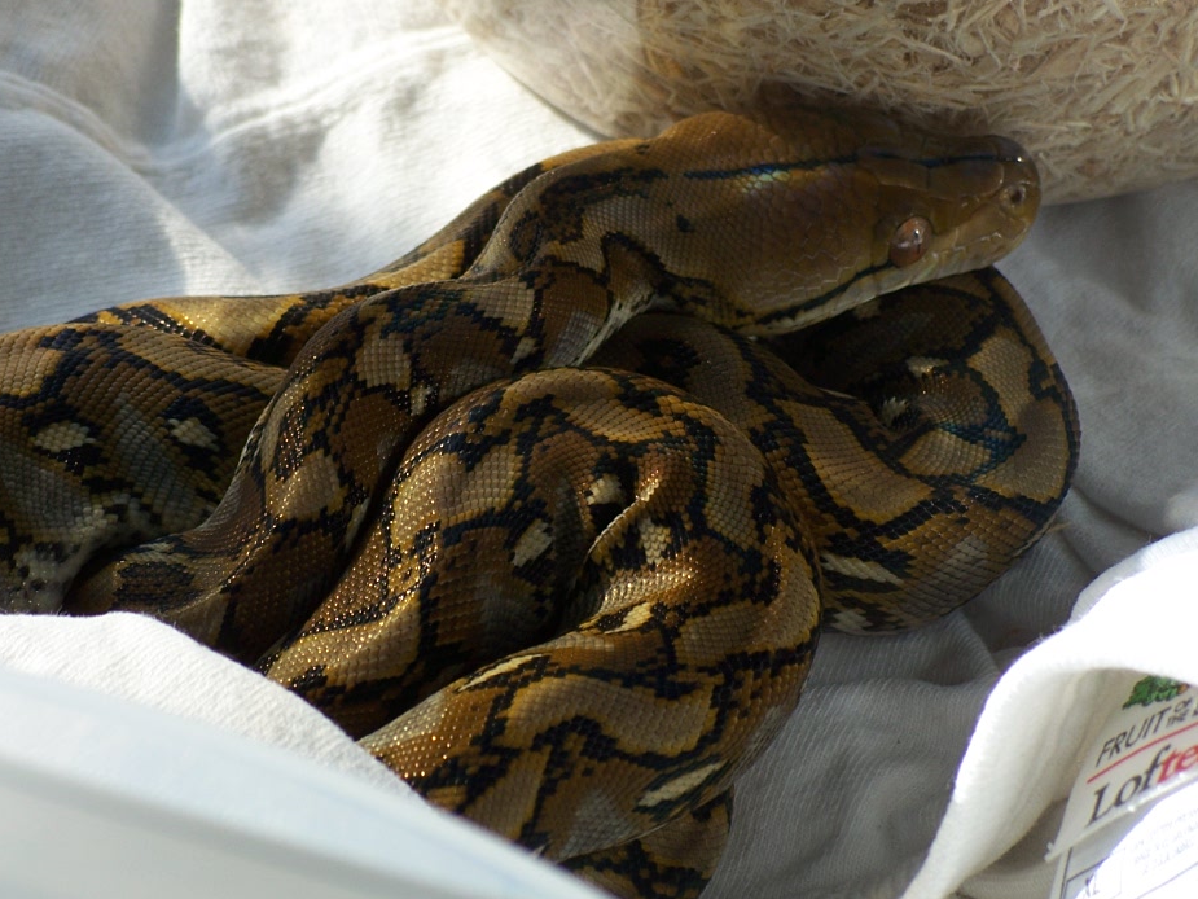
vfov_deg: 6.2
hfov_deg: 8.2
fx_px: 8307
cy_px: 407
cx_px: 545
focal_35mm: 240
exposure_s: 1/320
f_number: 4.4
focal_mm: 38.8
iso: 64
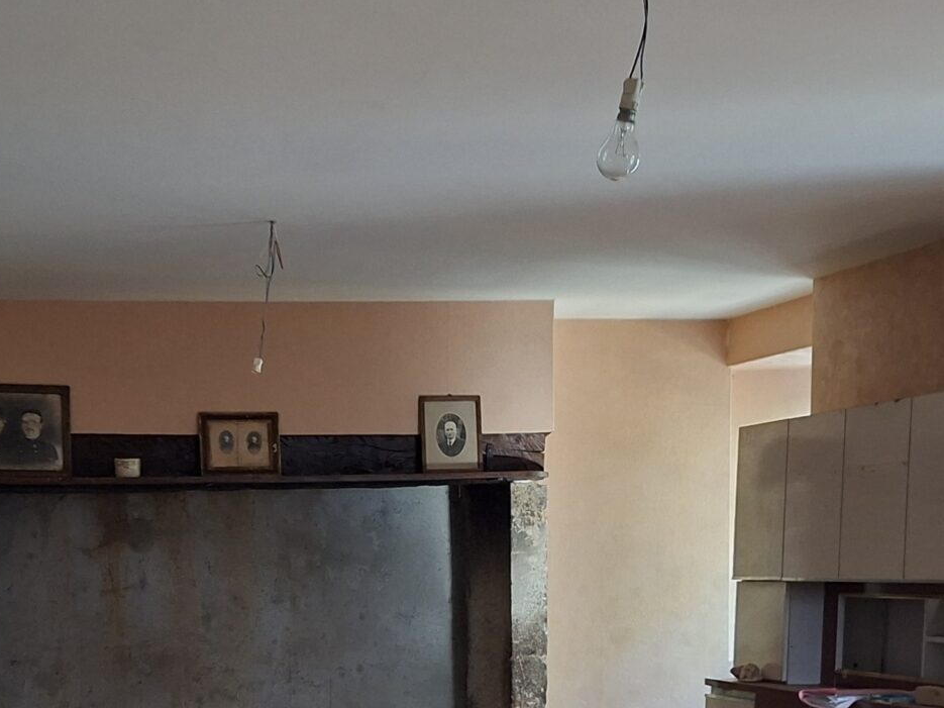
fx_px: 1718
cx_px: 259
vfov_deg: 22.1
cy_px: 773
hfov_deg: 30.3
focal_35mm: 63
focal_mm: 5.54
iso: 400
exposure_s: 1/33
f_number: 1.8
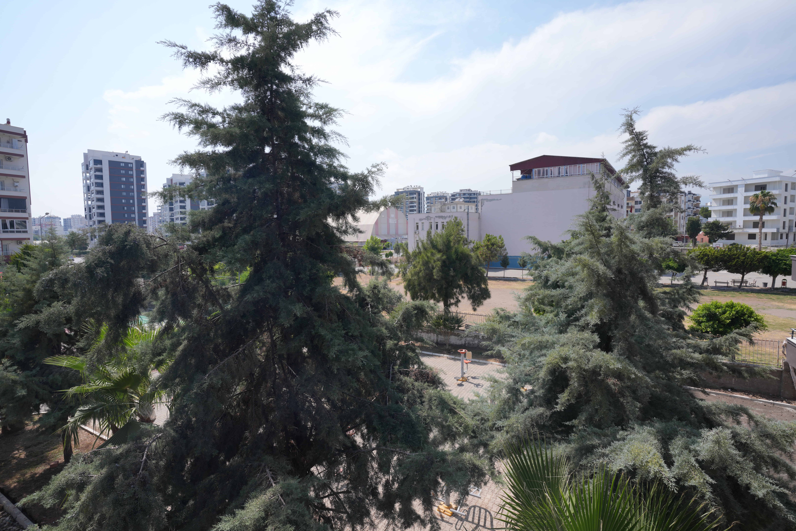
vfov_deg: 70.4
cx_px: 398
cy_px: 266
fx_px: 376
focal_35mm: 17
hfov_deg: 93.3
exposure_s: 1/250
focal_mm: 17
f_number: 8
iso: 100
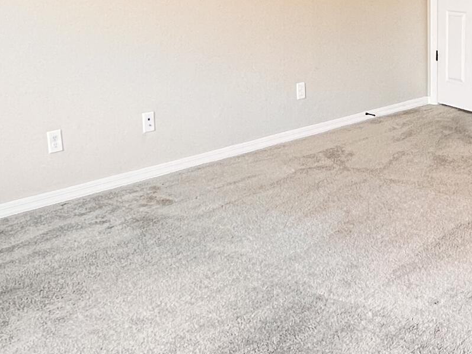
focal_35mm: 49
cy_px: 94
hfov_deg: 37.4
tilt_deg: -11.7
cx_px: 386
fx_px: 668
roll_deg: +0.7
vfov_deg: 29.3
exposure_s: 1/60
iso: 125
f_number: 1.8
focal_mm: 1.57
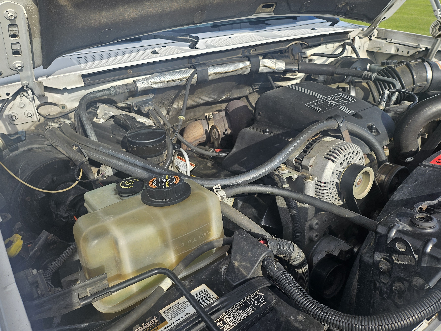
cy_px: 173
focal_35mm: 27
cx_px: 218
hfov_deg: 65.3
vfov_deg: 51.3
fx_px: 344
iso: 50
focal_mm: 5
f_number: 1.8
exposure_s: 1/1205
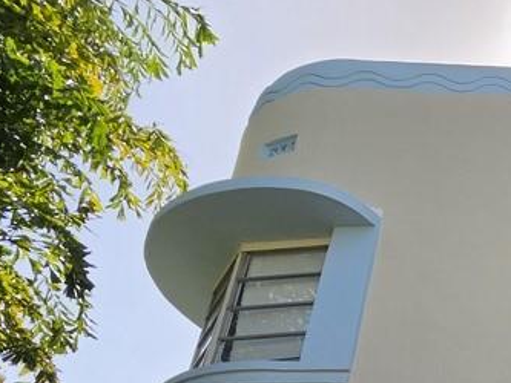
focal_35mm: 40
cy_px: 486
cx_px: 717
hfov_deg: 31.3
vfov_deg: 29.6
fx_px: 591
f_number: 2.2
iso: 100
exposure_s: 1/3042
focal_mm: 2.2
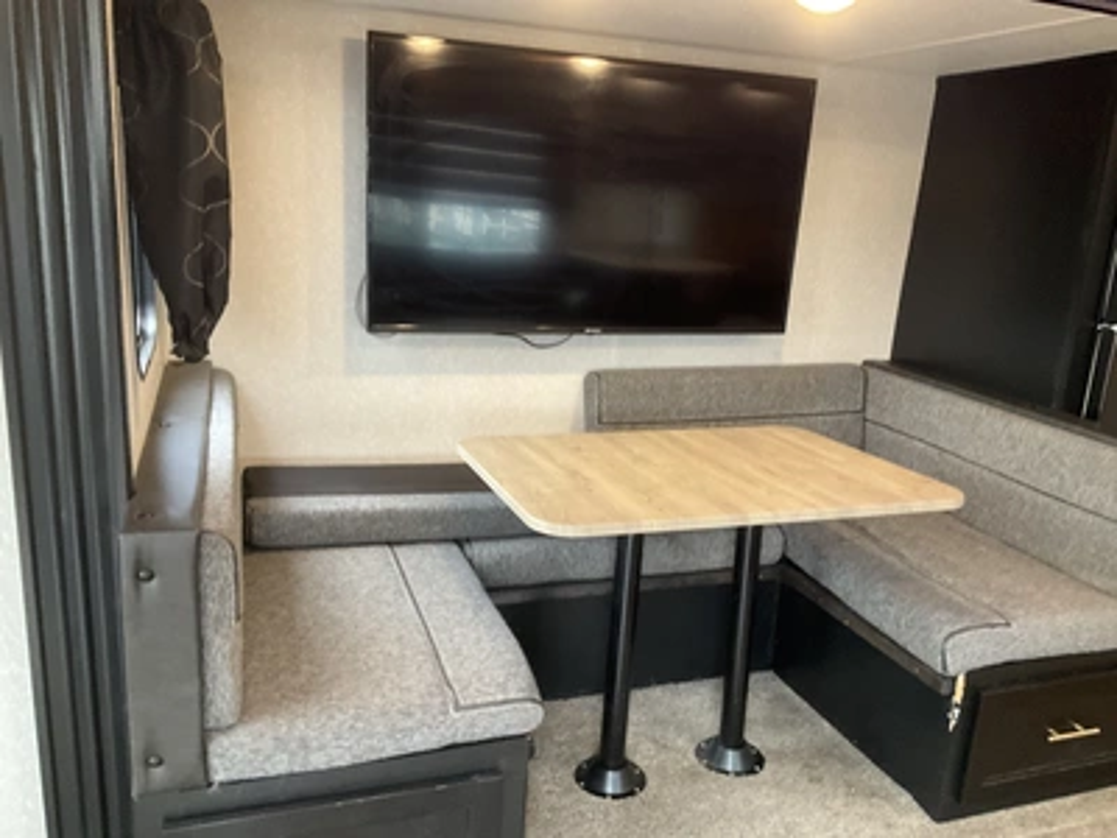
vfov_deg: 48.2
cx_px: 558
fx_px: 936
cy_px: 419
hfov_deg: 61.7
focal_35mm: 29
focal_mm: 3
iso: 320
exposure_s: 1/45
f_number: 1.8
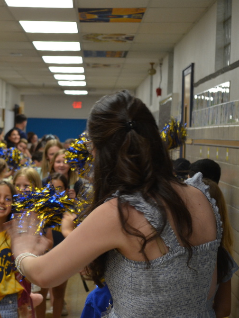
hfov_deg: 12.2
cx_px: 2
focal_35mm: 121
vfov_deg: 16.3
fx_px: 1110
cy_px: 160
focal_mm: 55
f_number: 5.6
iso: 1000
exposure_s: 1/60
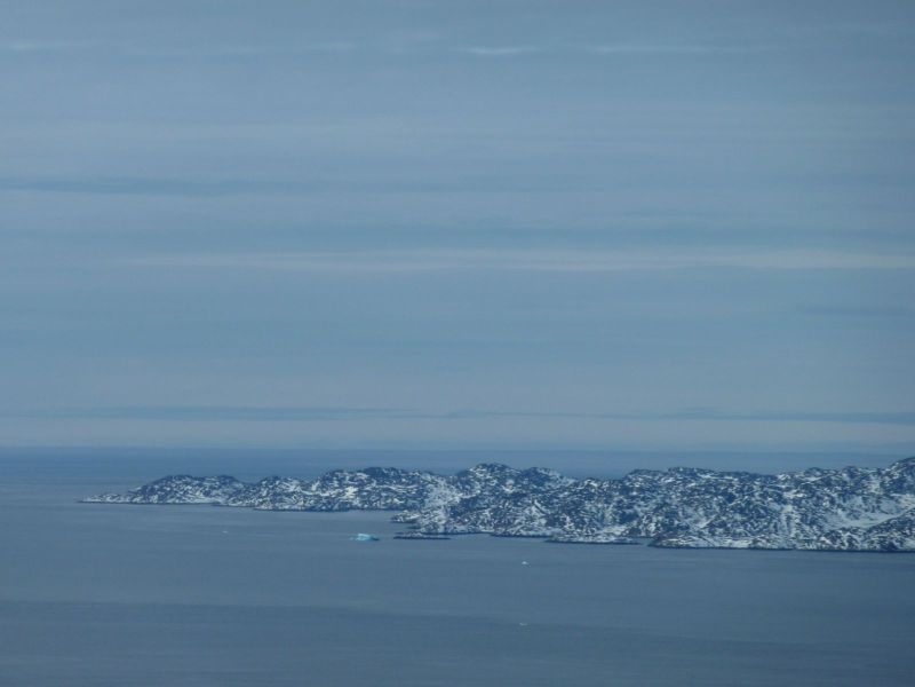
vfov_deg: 5.0
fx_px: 7930
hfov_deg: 6.6
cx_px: 458
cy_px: 344
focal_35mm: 300
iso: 80
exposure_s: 1/640
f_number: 5.6
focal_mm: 49.2
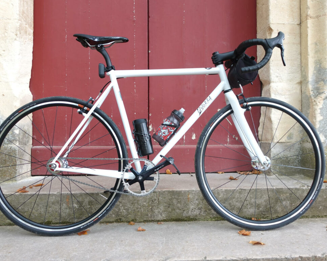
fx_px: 271
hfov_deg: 62.2
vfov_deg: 51.5
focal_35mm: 28
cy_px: 129
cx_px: 168
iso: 80
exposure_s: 1/20
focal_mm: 9.4
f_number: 1.8
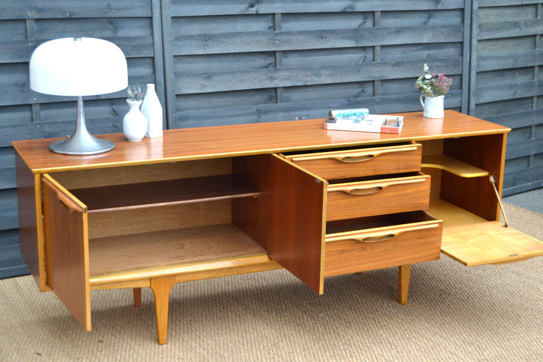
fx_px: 860
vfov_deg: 23.8
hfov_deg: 35.1
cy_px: 181
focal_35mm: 57
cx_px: 272
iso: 450
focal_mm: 38
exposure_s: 1/60
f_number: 4.8
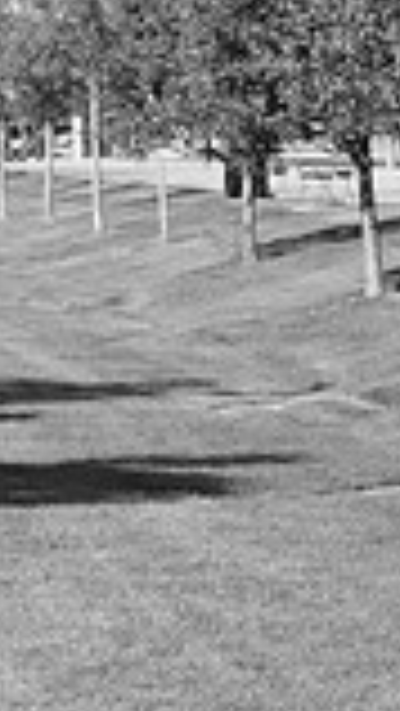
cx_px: -189
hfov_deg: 4.7
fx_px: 4877
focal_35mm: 259
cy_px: 268
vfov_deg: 8.3
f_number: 18
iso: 200
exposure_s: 1/80
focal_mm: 45
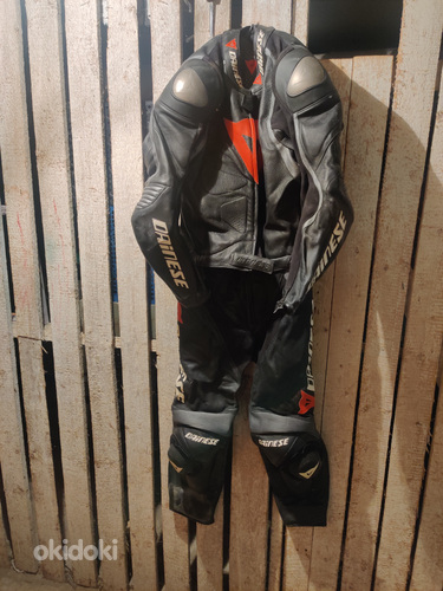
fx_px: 461
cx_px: 222
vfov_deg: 65.3
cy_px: 296
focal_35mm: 27
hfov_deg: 51.4
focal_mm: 4.75
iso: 400
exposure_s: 1/25
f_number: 1.65
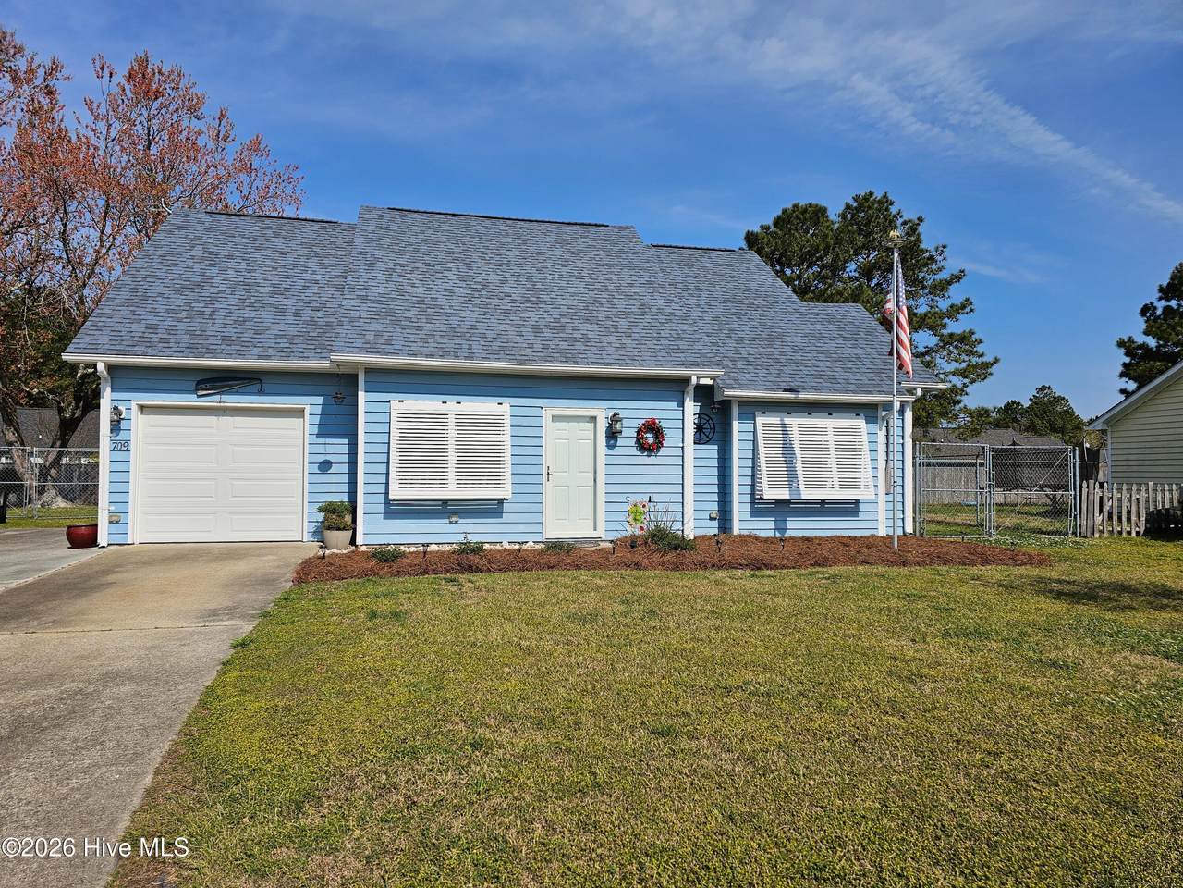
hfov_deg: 73.9
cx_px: 592
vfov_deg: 58.9
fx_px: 786
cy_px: 444
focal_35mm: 23
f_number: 1.7
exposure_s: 1/1746
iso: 10
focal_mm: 6.3
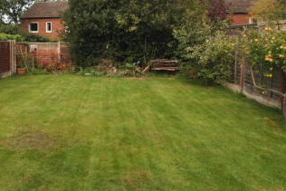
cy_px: 60
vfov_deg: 41.7
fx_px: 246
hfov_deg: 58.2
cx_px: 85
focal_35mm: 31
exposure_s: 1/160
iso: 100
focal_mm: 10
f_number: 6.3
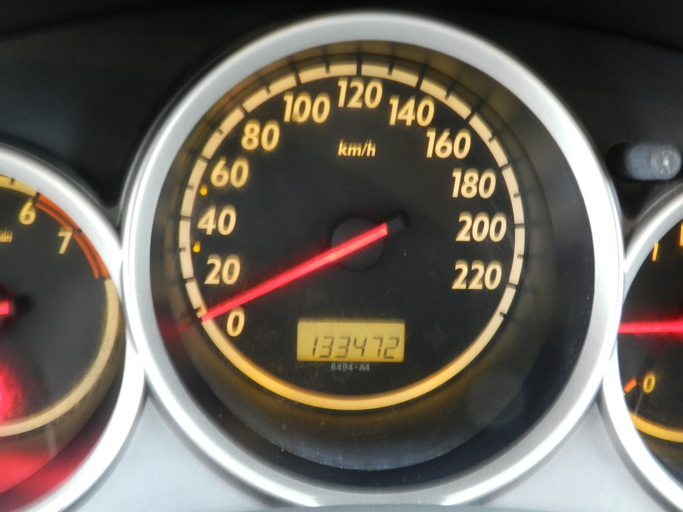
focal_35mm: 53
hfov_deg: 36.2
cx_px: 342
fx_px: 1046
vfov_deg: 27.5
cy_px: 256
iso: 400
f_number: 4.4
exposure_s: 1/1.6
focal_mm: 9.4
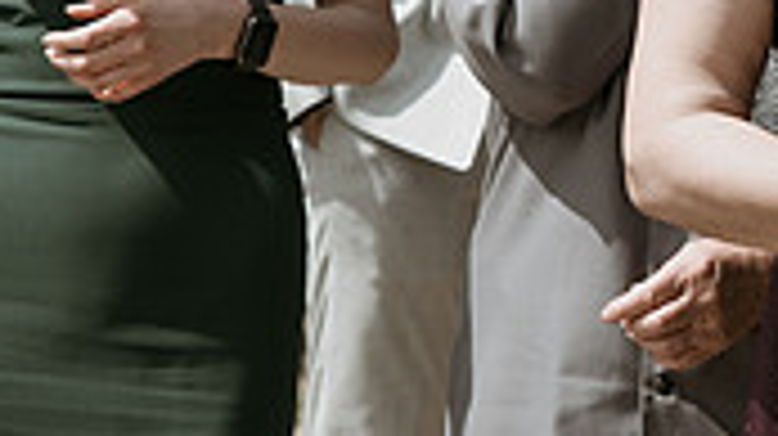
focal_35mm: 246
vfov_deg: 4.9
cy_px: -97
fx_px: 5071
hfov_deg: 8.7
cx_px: 922
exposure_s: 1/1600
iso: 200
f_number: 4
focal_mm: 70
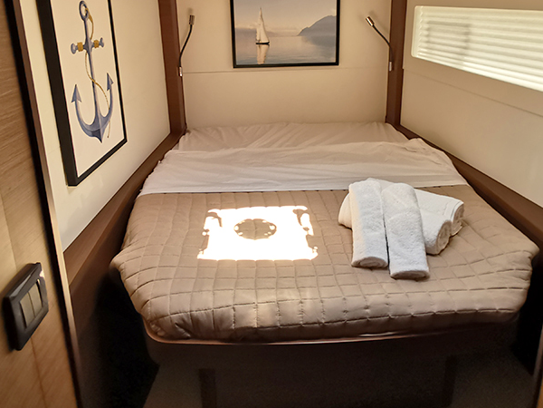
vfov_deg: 47.5
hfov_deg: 61.7
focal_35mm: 29
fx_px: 455
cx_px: 277
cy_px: 139
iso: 125
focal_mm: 2.23
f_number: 2.2
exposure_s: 1/100
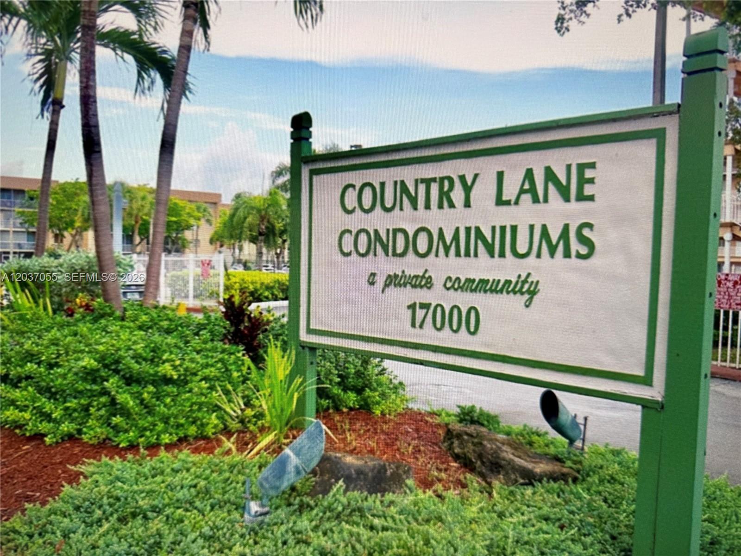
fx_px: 514
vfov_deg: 56.8
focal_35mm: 24
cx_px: 370
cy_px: 278
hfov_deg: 71.6
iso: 50
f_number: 1.78
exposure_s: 1/139
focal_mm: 6.76
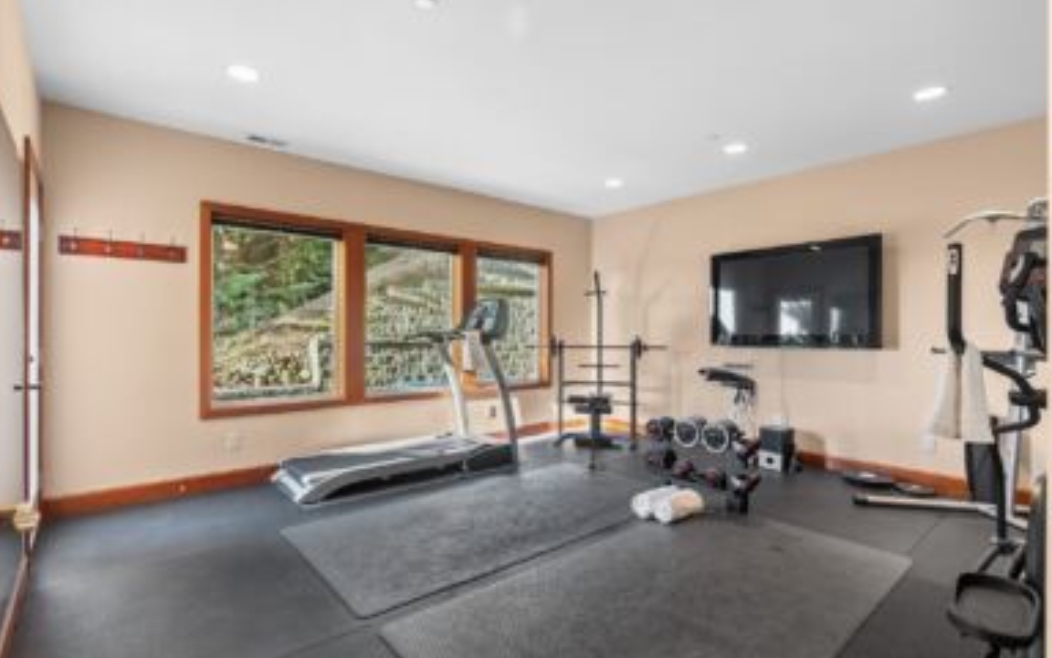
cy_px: 344
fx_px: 487
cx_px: 518
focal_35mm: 17
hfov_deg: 94.4
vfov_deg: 68.0
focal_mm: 16
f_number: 7.1
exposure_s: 1/5
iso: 1600
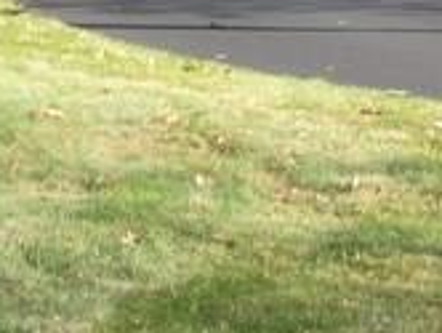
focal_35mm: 271
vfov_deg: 5.5
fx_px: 3465
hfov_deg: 7.3
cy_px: 85
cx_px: 402
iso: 80
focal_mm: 7.8
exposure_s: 1/100
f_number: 4.5
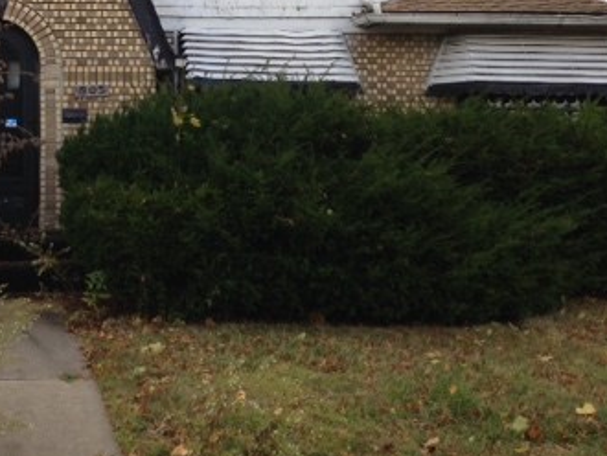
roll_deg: -0.8
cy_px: 70
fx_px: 1123
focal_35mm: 64
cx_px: 68
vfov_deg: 22.5
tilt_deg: +5.8
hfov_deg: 29.1
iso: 50
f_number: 2.4
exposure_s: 1/350
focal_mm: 4.12
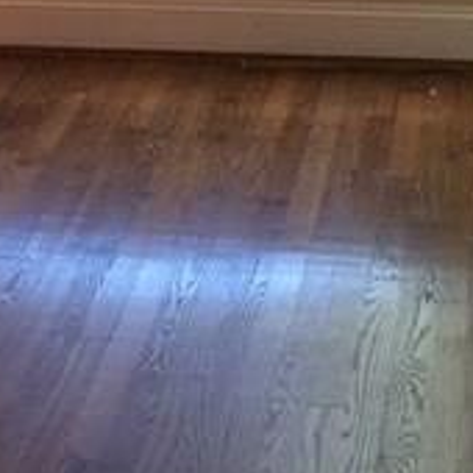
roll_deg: +0.8
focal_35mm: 154
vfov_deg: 11.2
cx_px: -70
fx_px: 2381
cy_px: -31
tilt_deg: -12.8
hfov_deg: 11.2
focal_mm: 4.15
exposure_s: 1/15
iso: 50
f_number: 2.2
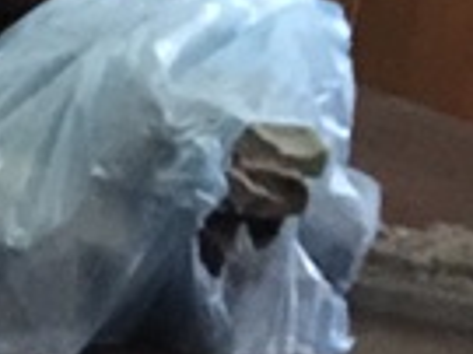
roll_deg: -2.7
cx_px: -669
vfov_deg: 7.1
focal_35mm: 189
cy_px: 992
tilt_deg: -27.6
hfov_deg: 9.3
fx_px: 2580
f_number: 2.2
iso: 160
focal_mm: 4.15
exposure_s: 1/4
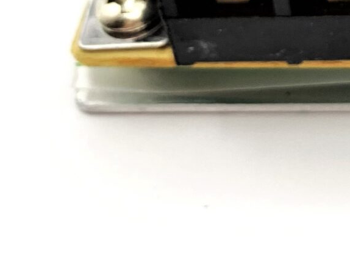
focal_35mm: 116
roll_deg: +1.1
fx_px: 1172
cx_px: 596
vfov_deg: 11.4
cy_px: -271
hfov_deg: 15.1
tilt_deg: -38.2
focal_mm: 4.25
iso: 100
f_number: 1.8
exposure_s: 1/121
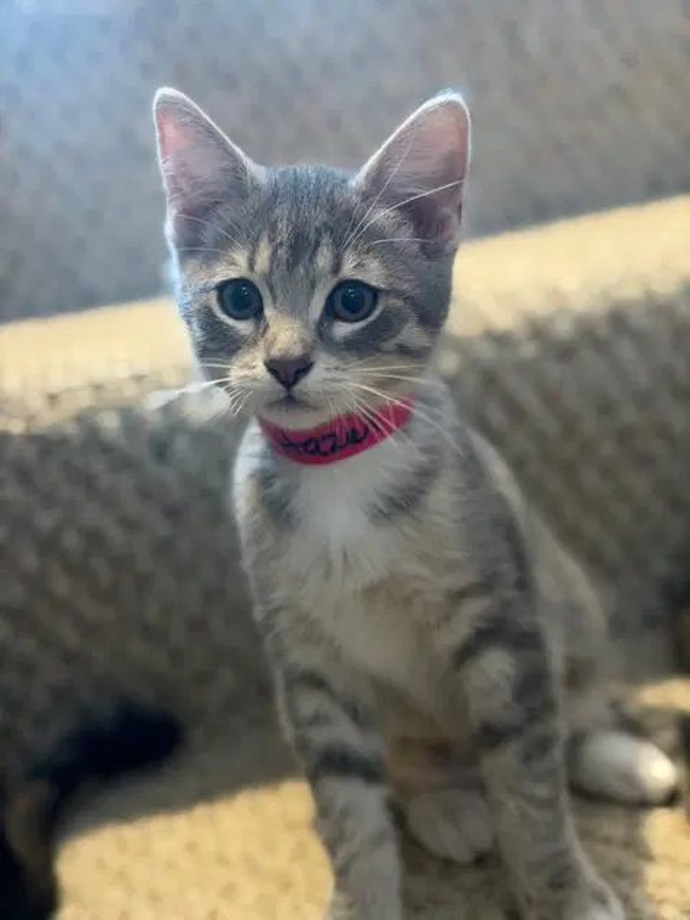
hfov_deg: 30.3
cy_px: 460
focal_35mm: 48
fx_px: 1276
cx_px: 345
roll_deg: +10.9
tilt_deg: -11.0
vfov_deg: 39.7
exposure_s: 1/30
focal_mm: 6.93
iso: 500
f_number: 1.48
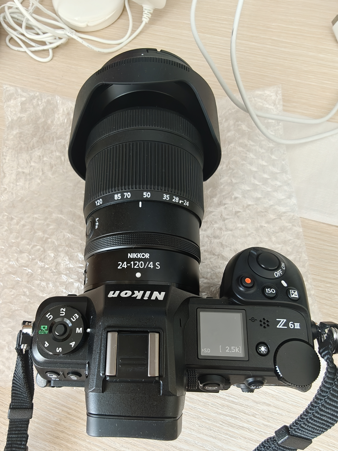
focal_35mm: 23
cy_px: 226
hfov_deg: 58.9
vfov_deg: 73.9
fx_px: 299
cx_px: 169
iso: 1600
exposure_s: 1/60
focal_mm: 2.3
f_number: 2
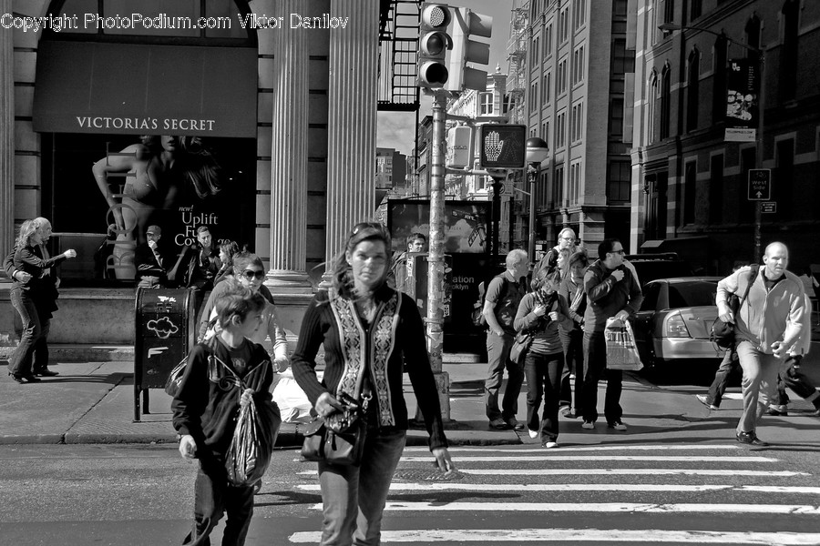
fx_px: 1298
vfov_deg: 23.8
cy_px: 273
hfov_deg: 35.1
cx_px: 410
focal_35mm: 57
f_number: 5.6
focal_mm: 38
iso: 200
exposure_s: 1/640
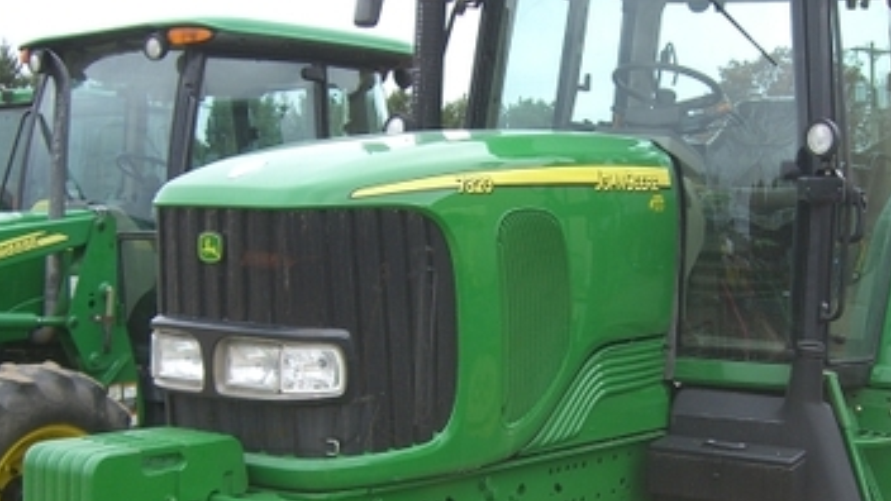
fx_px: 1512
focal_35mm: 64
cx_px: 537
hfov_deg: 32.7
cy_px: 352
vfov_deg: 18.7
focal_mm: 6.2
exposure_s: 1/250
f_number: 2.7
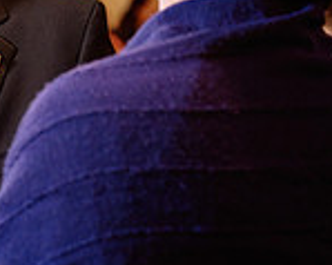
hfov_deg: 7.3
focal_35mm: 262
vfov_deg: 5.9
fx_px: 2573
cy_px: 63
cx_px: -116
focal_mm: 70
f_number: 4
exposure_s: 1/125
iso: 1000
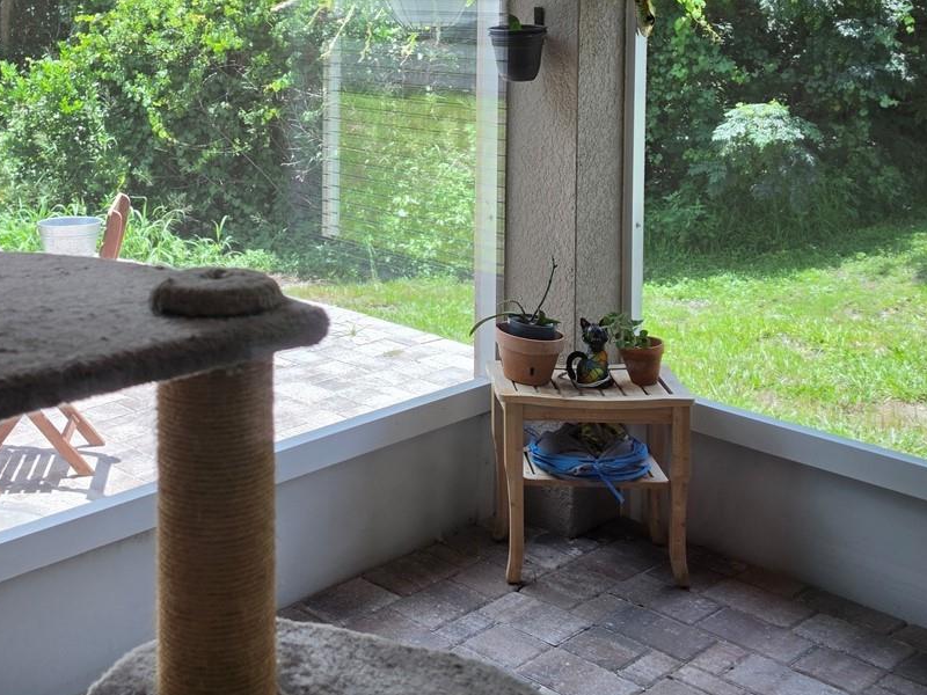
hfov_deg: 40.2
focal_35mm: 46
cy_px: 45
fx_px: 1232
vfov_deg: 29.9
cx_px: 244
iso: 25
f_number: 1.4
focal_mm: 6.5
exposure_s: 1/359
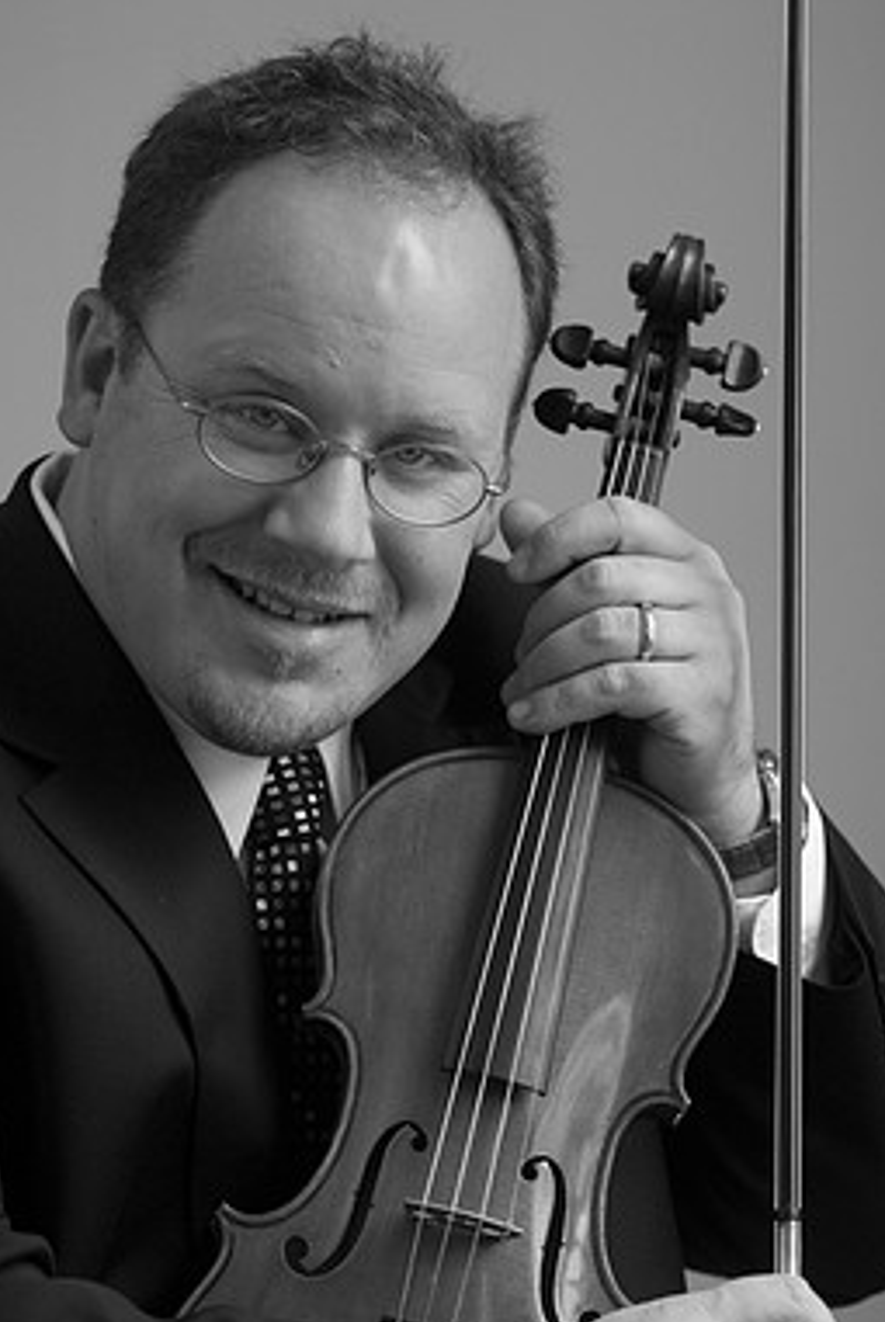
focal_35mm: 177
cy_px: 767
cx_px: 425
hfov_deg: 7.8
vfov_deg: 11.6
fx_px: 6509
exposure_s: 1/80
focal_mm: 100
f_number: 2.8
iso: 320
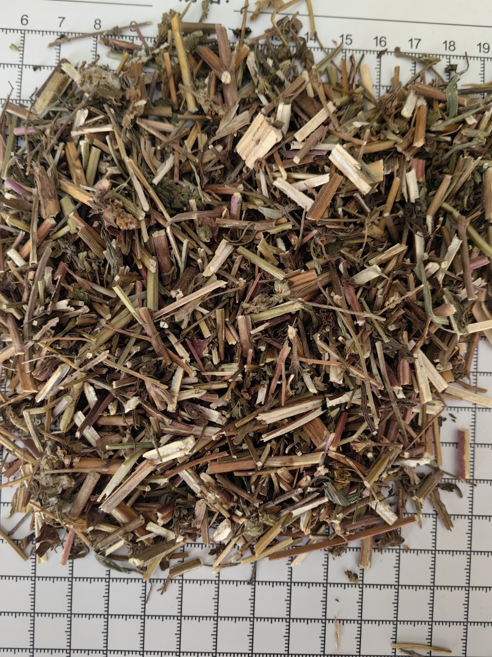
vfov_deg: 65.3
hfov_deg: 51.3
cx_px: 246
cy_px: 328
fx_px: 512
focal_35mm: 27
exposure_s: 1/33.3
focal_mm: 5.75
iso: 125
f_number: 2
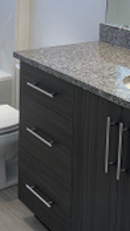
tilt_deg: -14.4
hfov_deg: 15.2
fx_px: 478
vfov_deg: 26.8
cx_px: -3
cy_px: 56
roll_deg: -0.1
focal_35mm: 78
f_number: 1.6
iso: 100
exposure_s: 1/60
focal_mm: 4.2
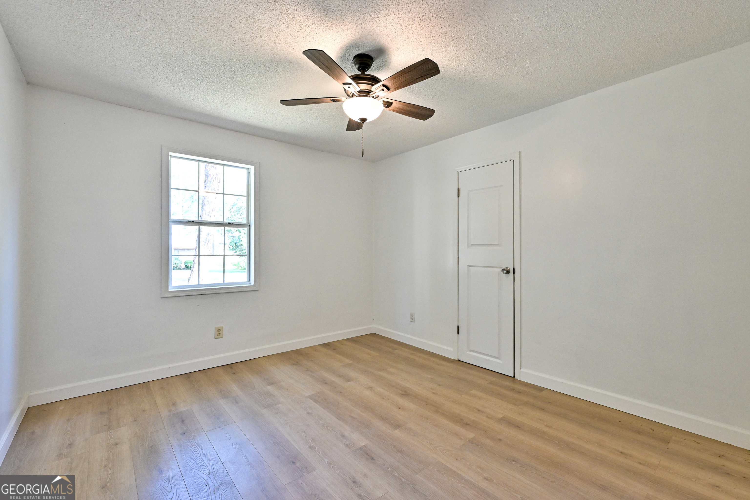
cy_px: 250
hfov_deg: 98.5
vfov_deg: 75.5
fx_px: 323
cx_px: 375
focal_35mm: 16
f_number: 6.3
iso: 3200
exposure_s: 1/100
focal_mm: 15.5
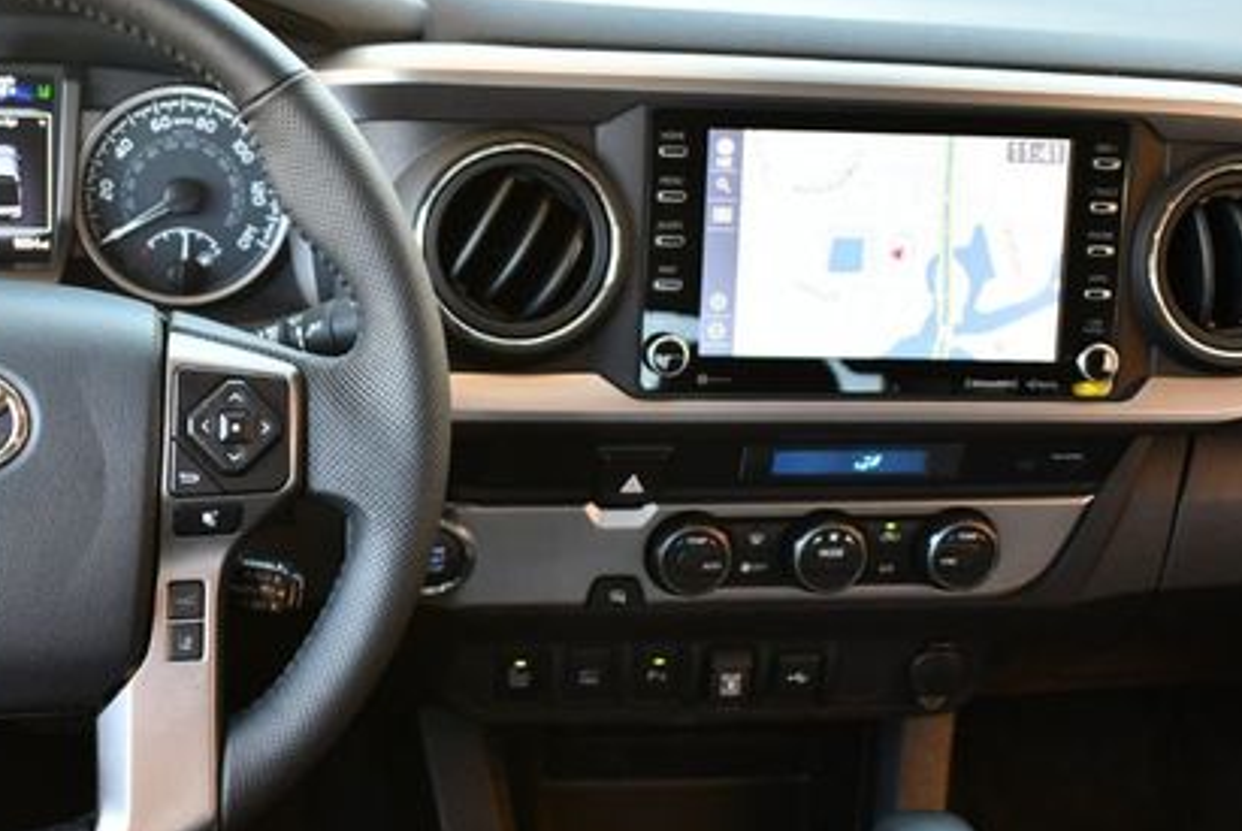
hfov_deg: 35.0
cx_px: 344
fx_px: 1934
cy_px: 440
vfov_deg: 24.2
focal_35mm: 56
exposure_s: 1/125
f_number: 3.5
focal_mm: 18
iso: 800
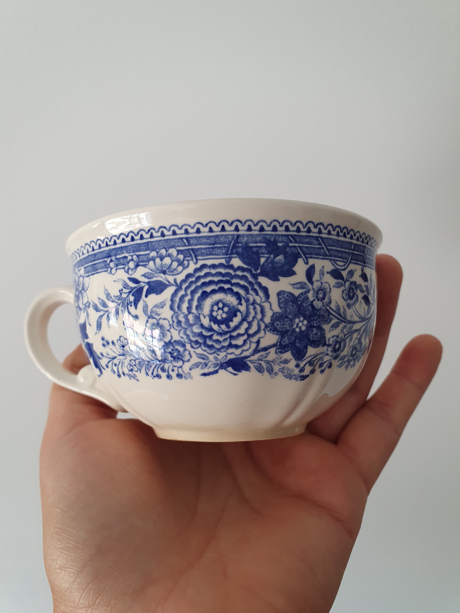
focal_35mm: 26
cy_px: 306
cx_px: 230
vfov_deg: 67.3
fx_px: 461
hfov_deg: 53.1
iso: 200
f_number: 2.4
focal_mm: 4.32
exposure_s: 1/100
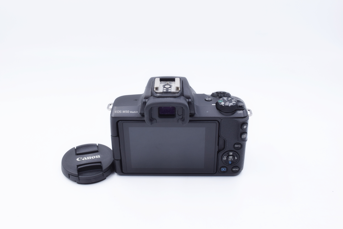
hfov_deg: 46.4
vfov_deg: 31.9
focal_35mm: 42
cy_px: 114
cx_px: 172
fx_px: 400
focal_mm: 28
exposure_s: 1/160
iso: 400
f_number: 8
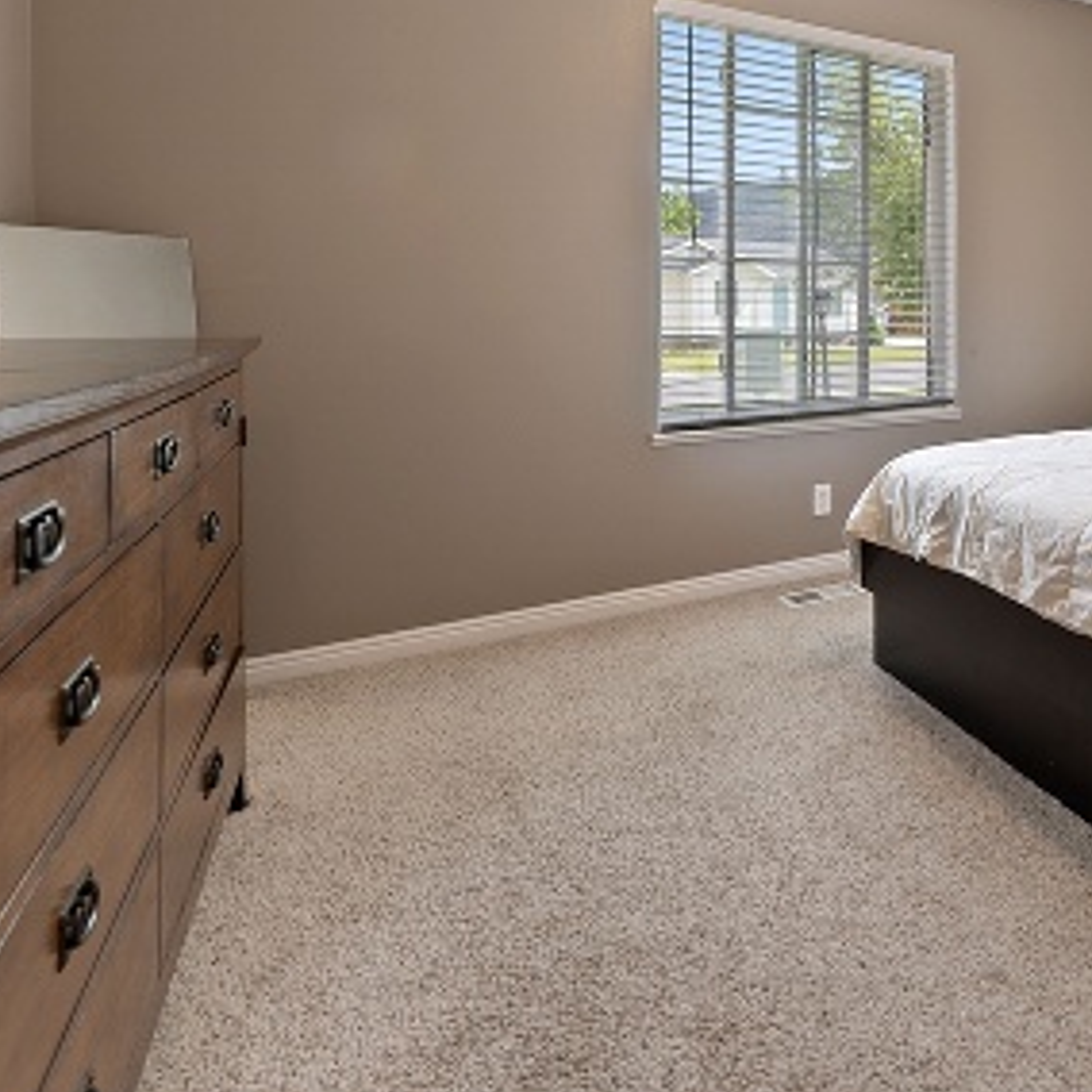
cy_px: 310
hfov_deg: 56.1
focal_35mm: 23
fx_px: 821
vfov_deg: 64.3
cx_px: 1023
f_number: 8
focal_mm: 12
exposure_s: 1.3
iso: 100
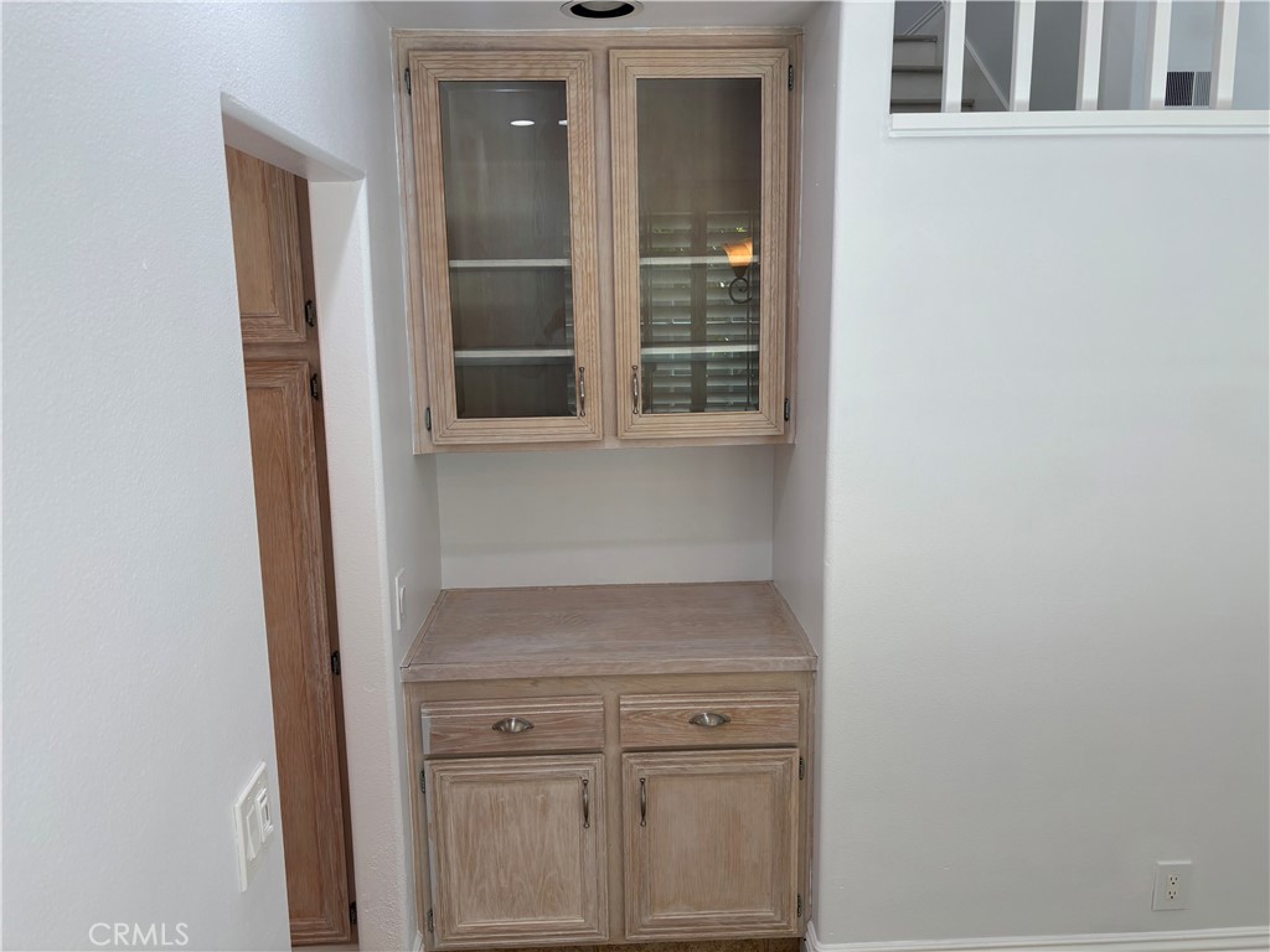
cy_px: 476
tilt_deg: -10.6
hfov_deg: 67.3
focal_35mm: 26
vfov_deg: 53.1
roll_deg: -0.1
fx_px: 954
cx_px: 635
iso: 40
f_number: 1.6
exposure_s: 1/120
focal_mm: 5.96
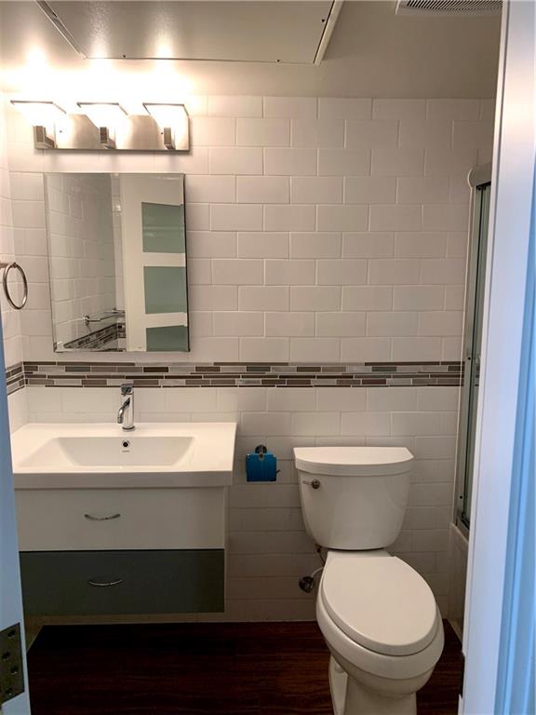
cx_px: 268
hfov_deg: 53.1
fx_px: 537
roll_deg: -0.4
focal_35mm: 26
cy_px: 358
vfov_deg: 67.3
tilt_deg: -8.3
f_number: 1.8
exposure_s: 1/60
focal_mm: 4.25
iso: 100
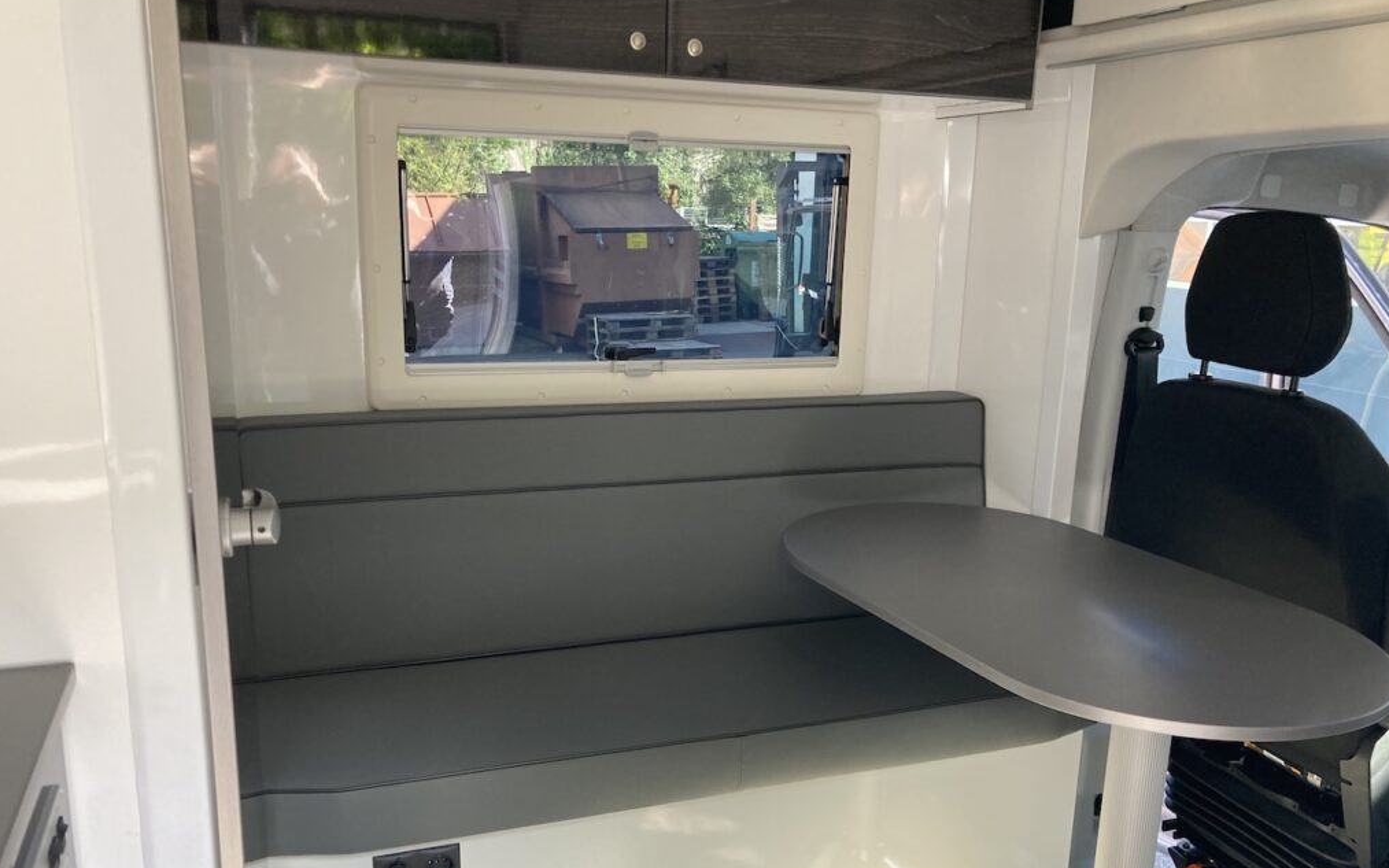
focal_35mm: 30
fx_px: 1136
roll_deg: -1.9
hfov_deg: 62.9
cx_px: 701
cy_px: 507
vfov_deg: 41.7
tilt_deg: -12.5
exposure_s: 1/121
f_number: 1.8
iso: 80
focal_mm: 3.99
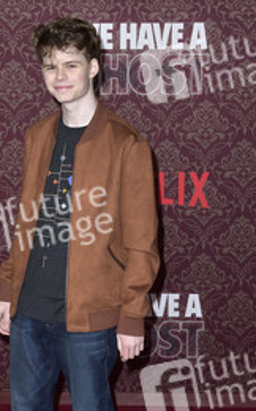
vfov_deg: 23.4
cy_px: 304
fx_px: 985
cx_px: 78
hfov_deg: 14.8
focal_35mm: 88
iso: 400
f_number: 6.3
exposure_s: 1/250
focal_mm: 56
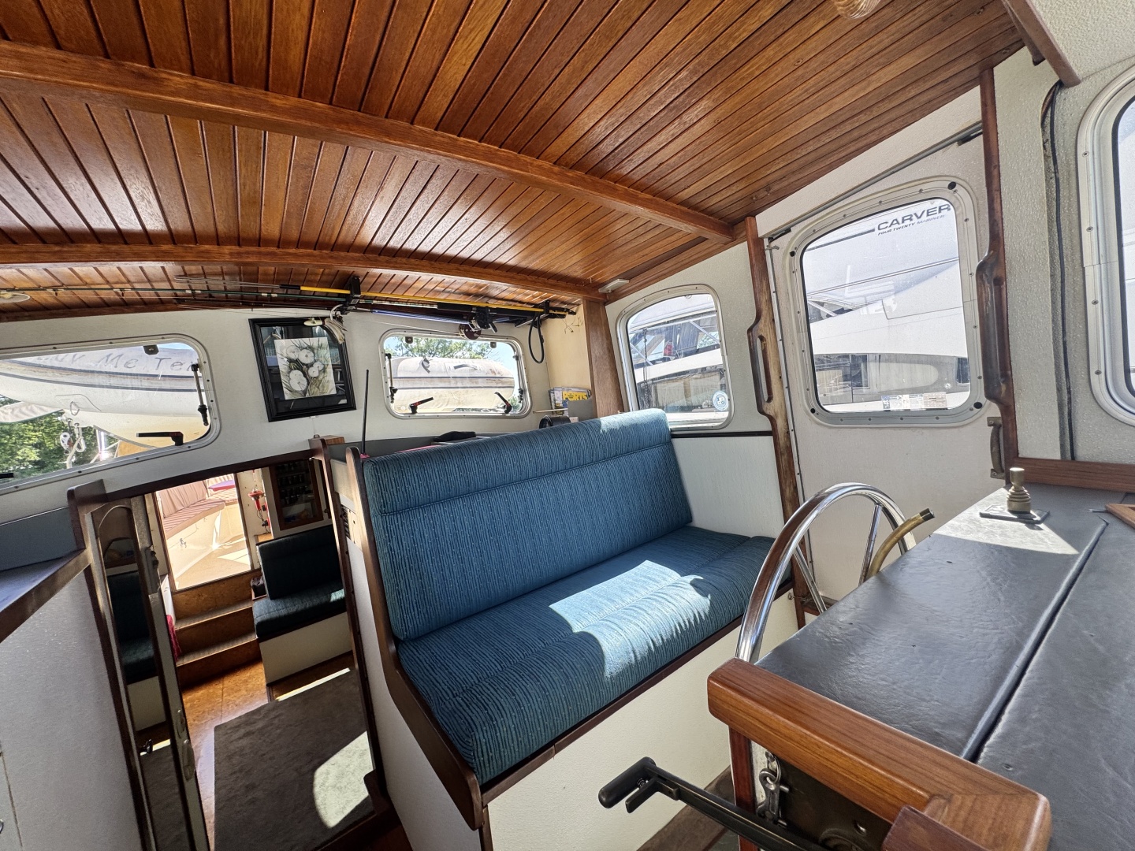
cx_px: 568
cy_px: 426
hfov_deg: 102.1
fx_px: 459
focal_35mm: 14
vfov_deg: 85.7
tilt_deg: -3.4
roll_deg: +7.4
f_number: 2.2
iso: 40
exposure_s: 1/148
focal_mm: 2.22
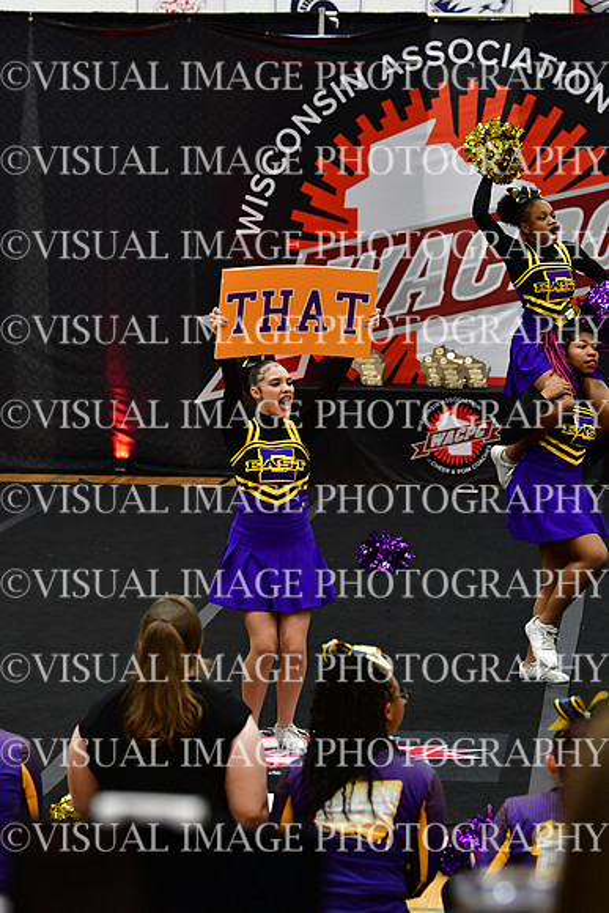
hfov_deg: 10.2
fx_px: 3423
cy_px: 456
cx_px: 304
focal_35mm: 135
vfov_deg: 15.2
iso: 4000
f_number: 4
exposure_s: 1/500
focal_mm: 90
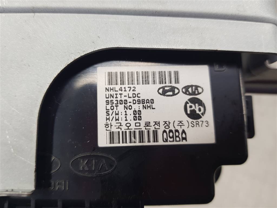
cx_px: 138
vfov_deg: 53.1
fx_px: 208
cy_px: 104
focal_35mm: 26
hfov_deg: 67.3
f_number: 1.7
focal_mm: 4.2
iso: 64
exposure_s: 1/100
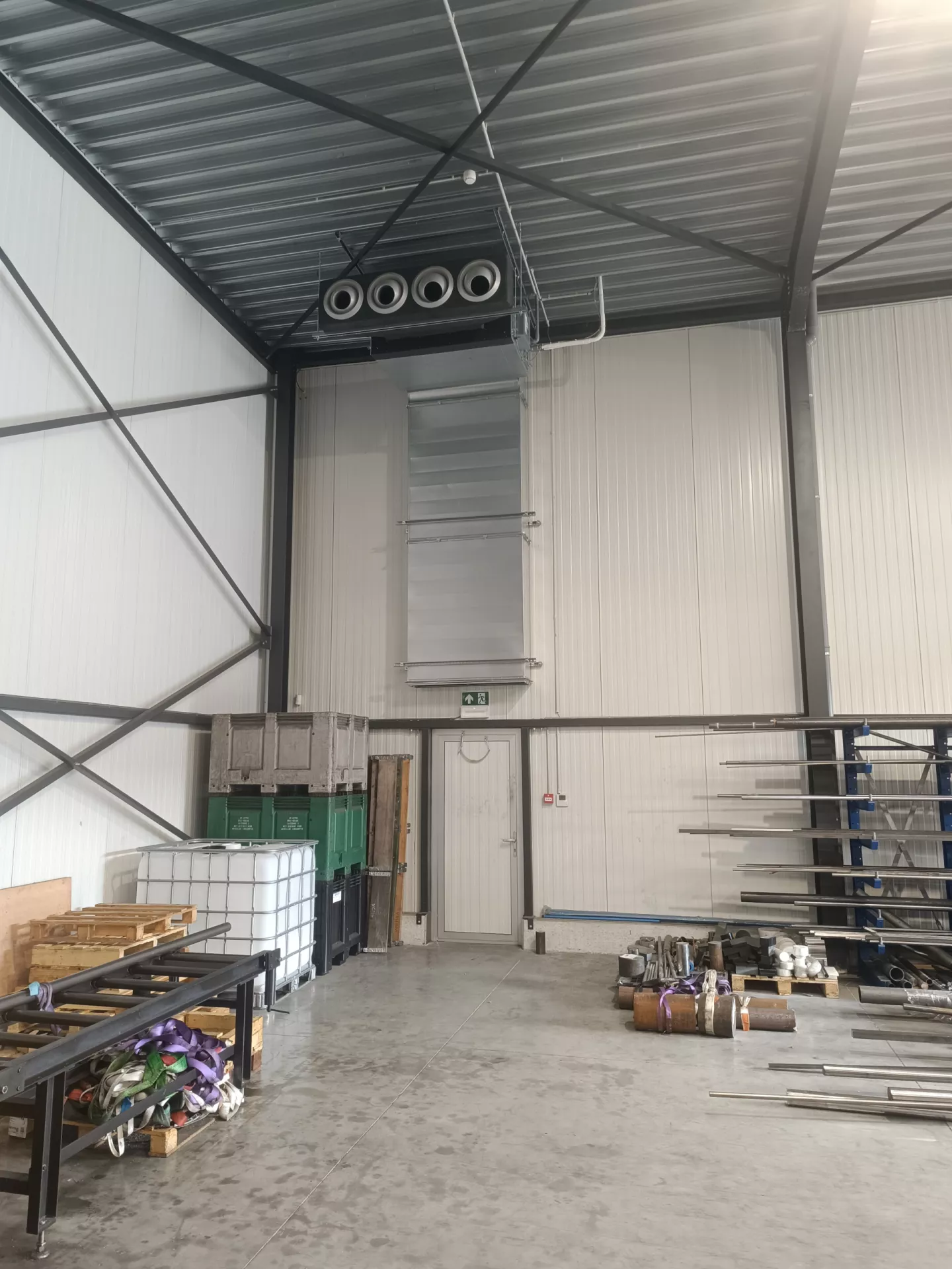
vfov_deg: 71.6
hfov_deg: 56.8
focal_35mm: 24
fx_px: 880
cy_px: 634
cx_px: 476
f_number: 1.65
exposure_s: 1/50
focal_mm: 6.14
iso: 703
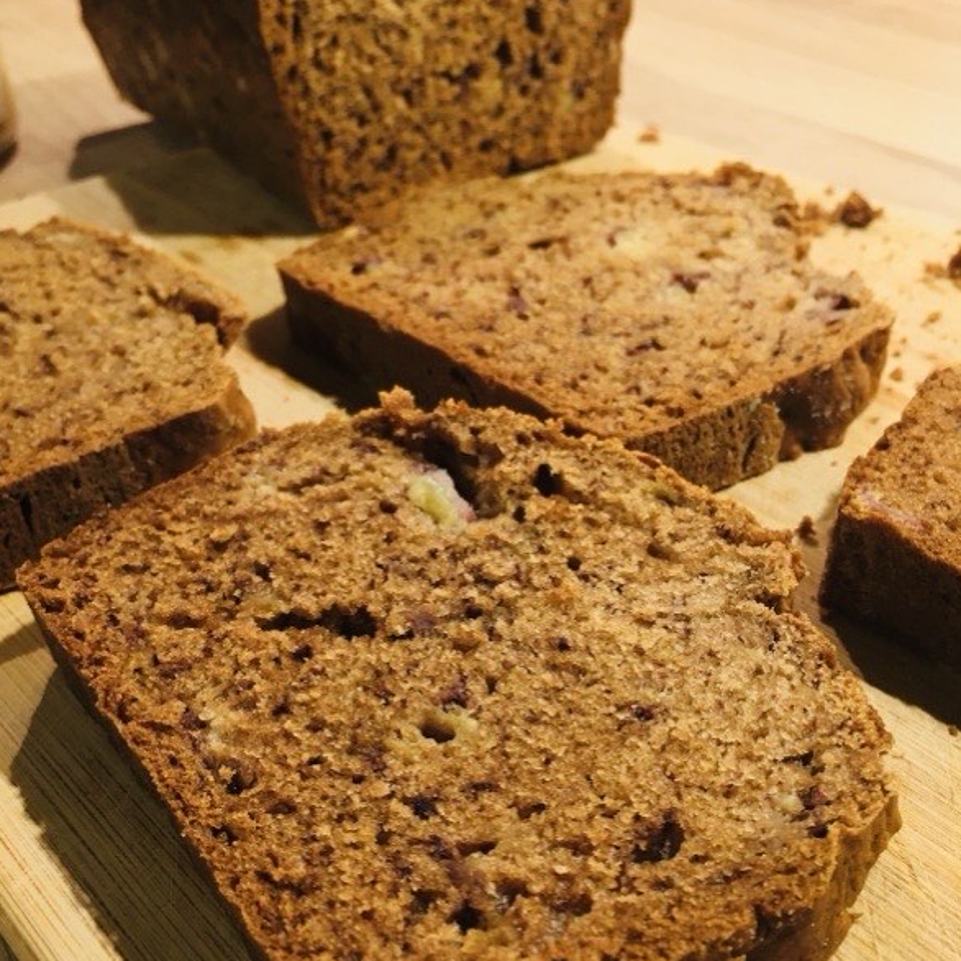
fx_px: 1099
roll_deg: +2.5
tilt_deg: -40.5
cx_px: 474
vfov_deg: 46.7
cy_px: 610
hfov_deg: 47.2
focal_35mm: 35
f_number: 2.2
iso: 125
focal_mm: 4.15
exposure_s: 1/33
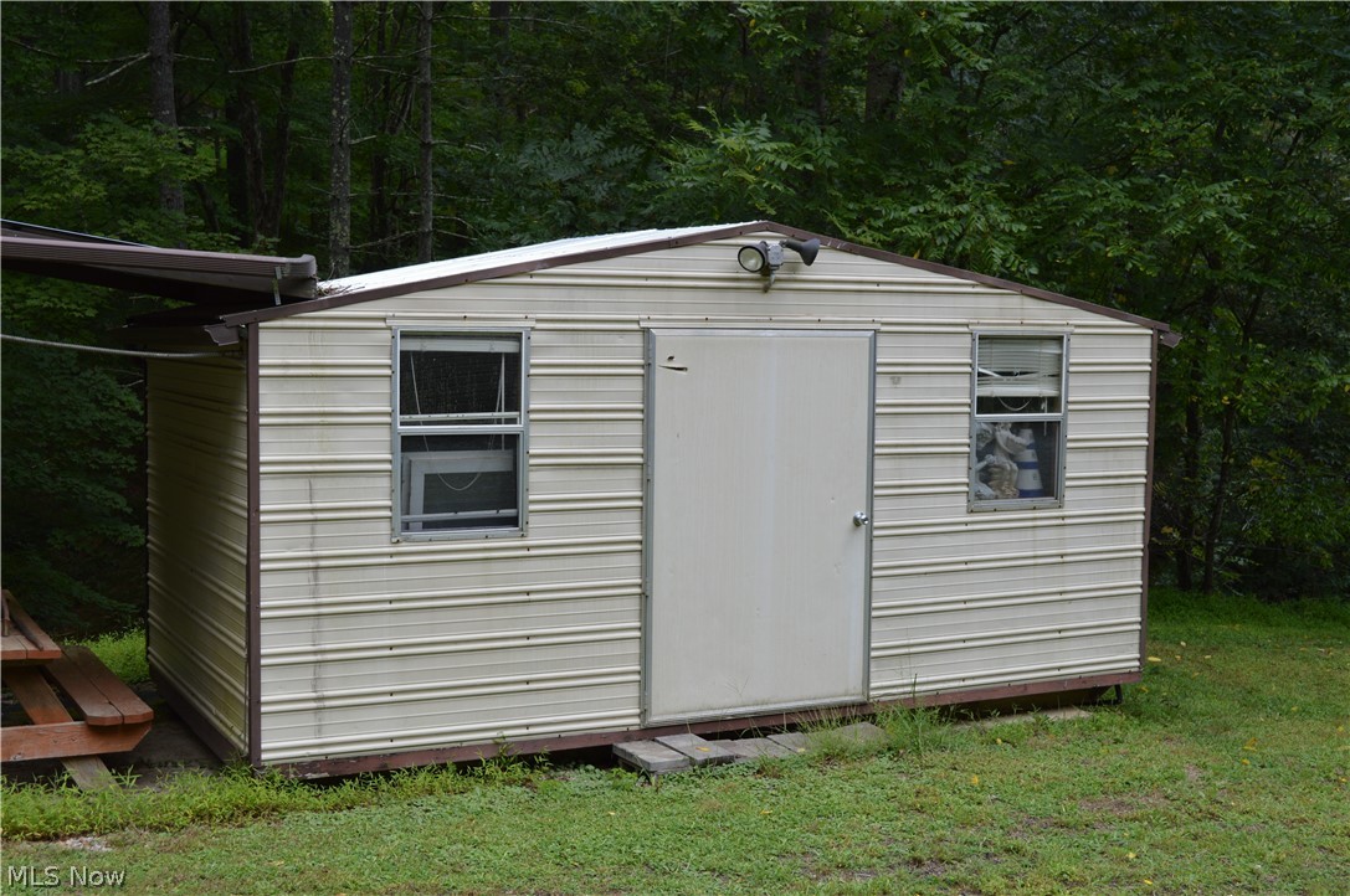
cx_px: 675
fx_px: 1685
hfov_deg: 43.7
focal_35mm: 45
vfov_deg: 29.8
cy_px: 448
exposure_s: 1/200
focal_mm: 30
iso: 100
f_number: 7.1
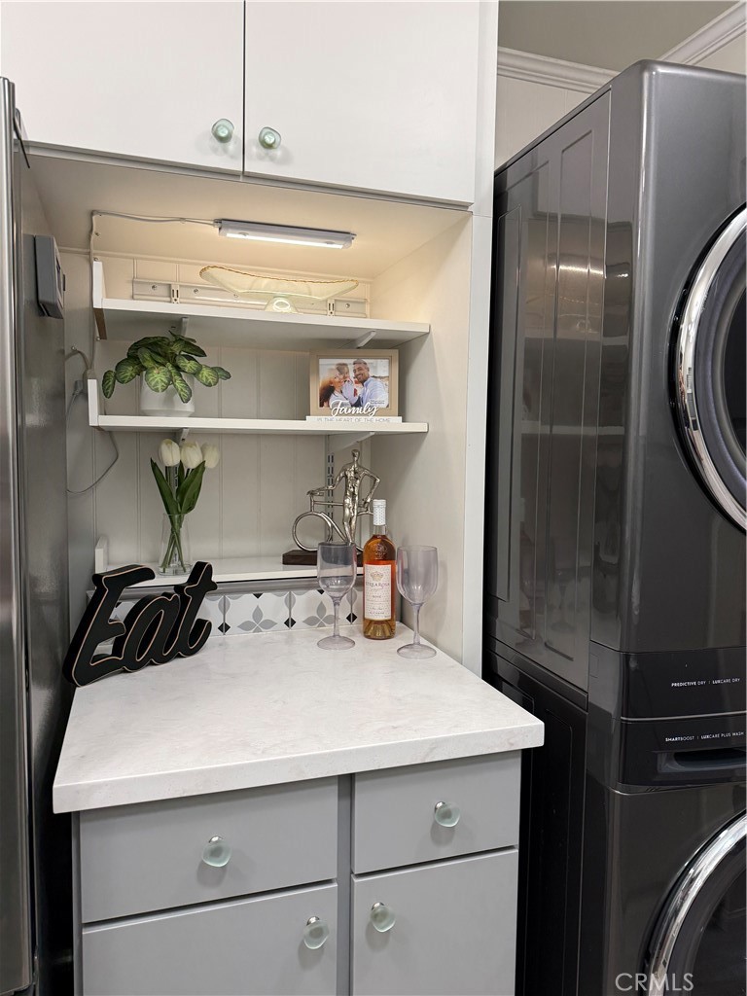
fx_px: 691
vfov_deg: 71.6
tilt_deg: -3.0
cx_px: 374
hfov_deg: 56.8
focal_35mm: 24
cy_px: 498
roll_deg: -1.6
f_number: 1.78
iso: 160
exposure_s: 1/120
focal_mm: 6.76
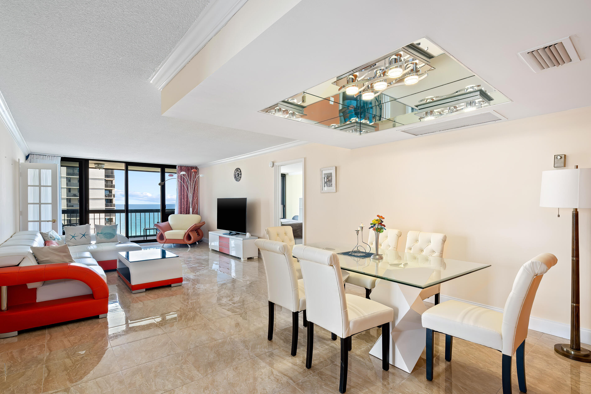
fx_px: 279
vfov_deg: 70.4
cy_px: 204
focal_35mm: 17
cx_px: 287
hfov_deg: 93.3
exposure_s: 1/6
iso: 400
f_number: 7.1
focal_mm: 16
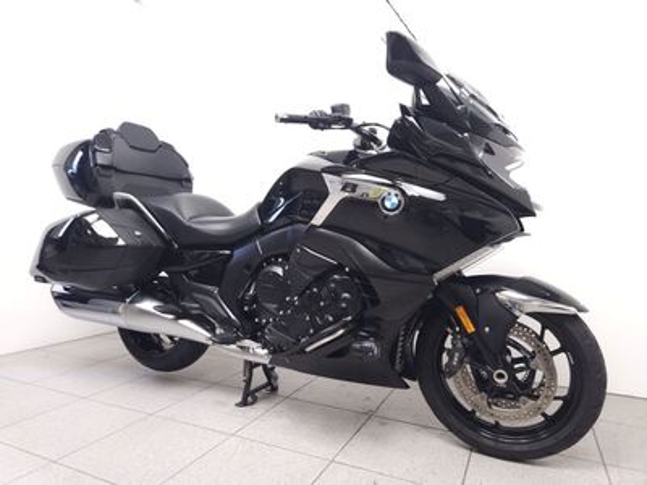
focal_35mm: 23
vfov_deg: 58.9
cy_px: 242
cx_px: 324
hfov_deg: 73.9
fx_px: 430
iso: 125
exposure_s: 1/33
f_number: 1.8
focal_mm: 5.4
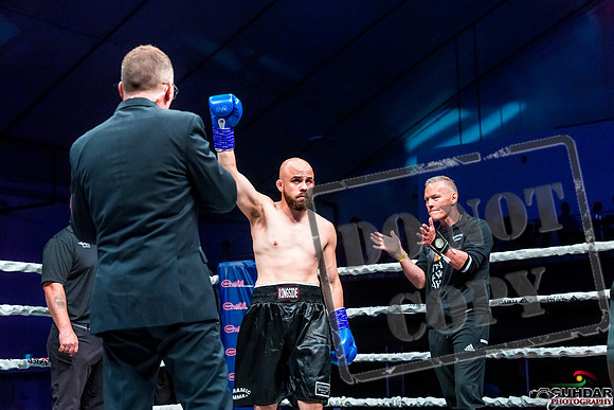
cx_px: 307
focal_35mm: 66
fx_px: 1126
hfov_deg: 30.5
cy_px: 205
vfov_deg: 20.6
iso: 4000
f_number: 4
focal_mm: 66
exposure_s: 1/1000
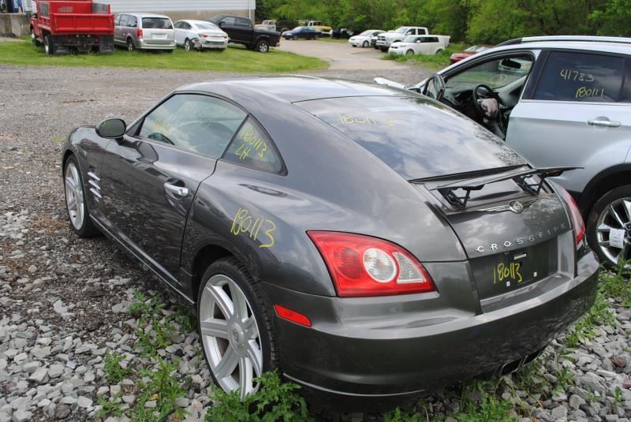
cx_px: 316
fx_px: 579
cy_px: 211
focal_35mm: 33
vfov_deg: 40.0
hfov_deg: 57.2
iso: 100
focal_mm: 22
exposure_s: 1/160
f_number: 6.3
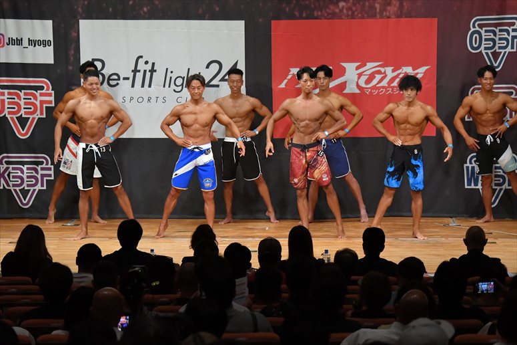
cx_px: 258
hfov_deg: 13.7
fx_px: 2153
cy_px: 172
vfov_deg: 9.1
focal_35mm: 150
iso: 7200
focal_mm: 100
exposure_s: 1/400
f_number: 5.6
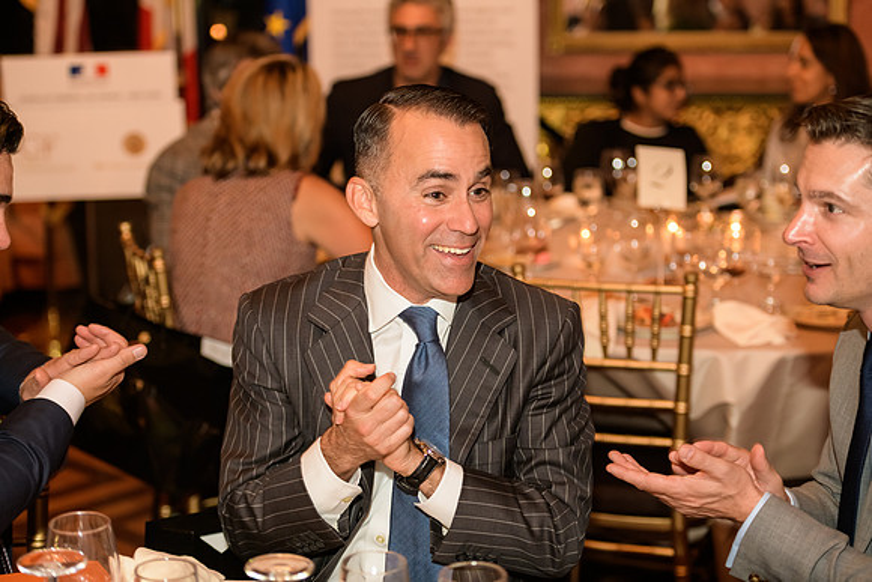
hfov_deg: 28.8
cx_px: 436
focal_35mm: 70
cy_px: 291
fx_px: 1696
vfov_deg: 19.5
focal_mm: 70
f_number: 3.2
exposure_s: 1/100
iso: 1250
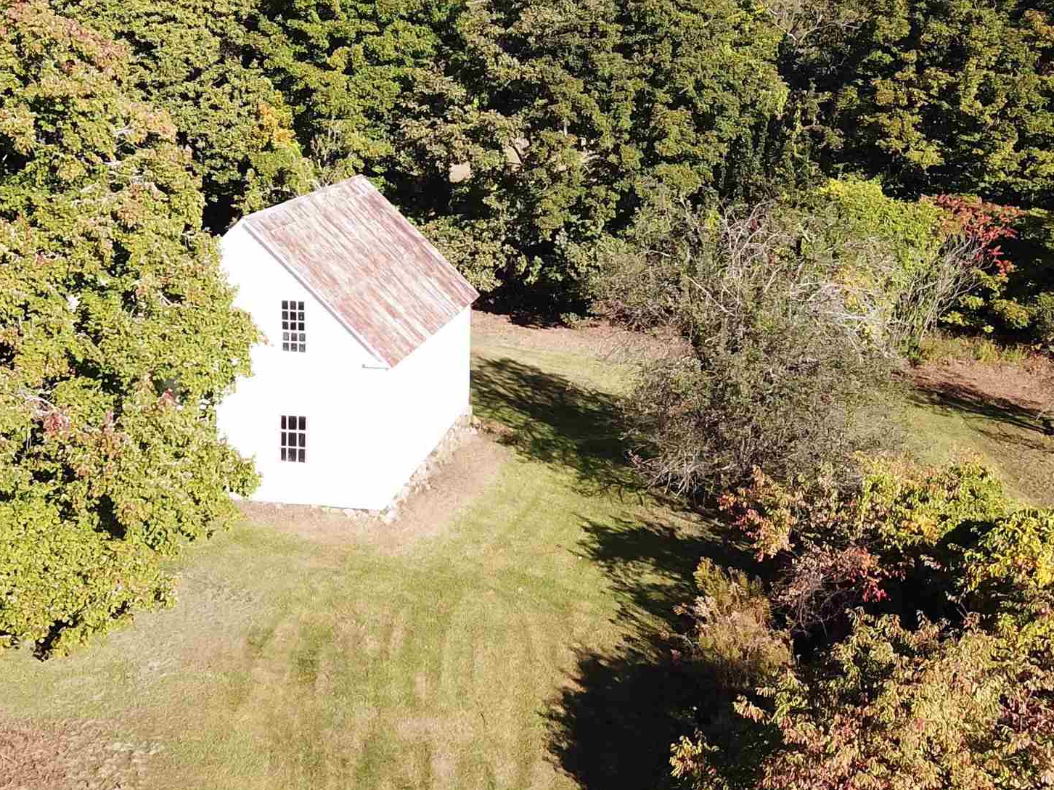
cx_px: 438
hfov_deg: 34.9
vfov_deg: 26.5
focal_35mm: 55
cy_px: 300
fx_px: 1675
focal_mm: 4.73
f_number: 2.2
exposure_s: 1/729
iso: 100
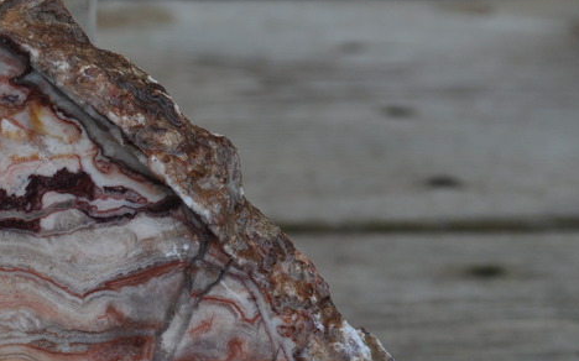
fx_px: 2003
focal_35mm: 127
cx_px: -41
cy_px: 387
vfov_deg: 10.2
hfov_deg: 16.0
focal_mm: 38
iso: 200
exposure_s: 1/200
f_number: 7.1
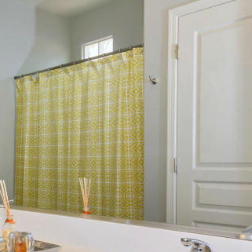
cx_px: -20
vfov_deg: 36.5
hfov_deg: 32.7
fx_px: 379
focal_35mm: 46
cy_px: 162
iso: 320
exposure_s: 1/60
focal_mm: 10
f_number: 6.3
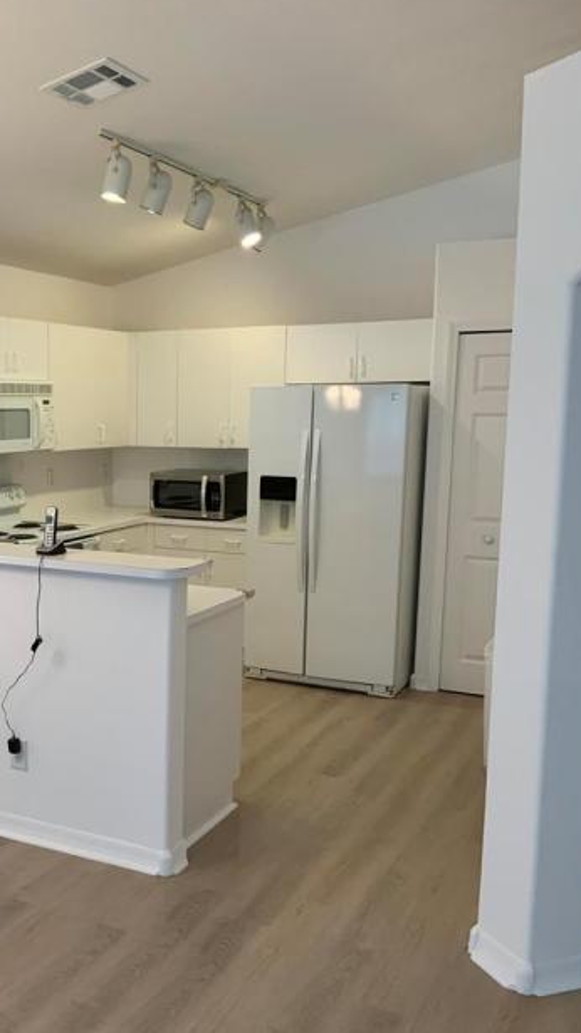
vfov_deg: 53.8
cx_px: 144
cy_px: 593
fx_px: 1013
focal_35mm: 37
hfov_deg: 31.4
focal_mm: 3
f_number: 1.8
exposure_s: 1/60
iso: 80
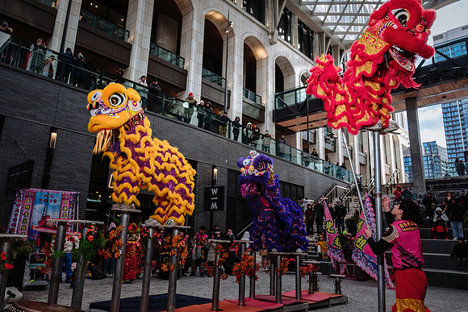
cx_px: 219
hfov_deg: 69.1
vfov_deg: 49.4
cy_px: 162
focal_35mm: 26
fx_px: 339
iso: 160
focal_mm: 16
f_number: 2.8
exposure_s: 1/250
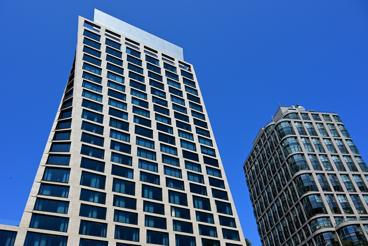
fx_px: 307
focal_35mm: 30
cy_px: 123
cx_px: 184
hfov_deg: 61.9
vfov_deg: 43.6
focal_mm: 30
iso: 100
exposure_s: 1/320
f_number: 9
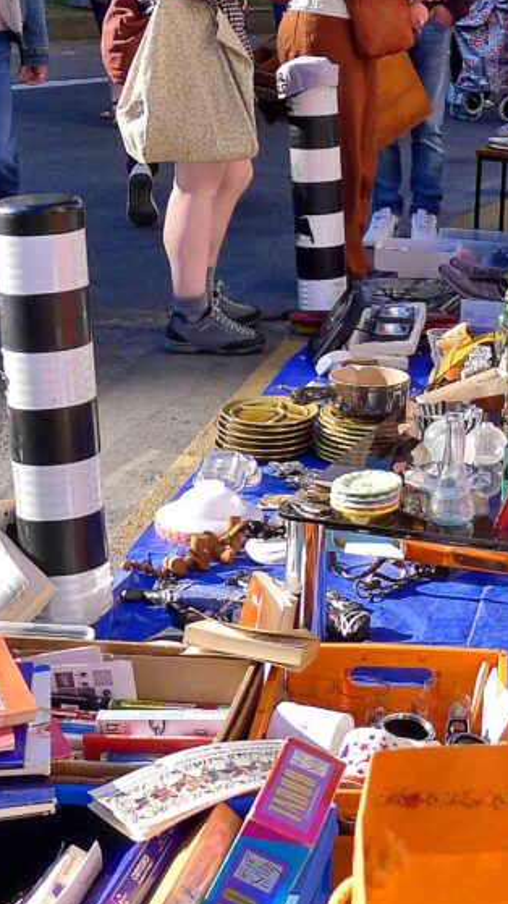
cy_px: 243
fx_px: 1798
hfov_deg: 14.9
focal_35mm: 75
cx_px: 762
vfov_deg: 27.9
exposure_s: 1/500
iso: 80
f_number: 3.2
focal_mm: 6.8
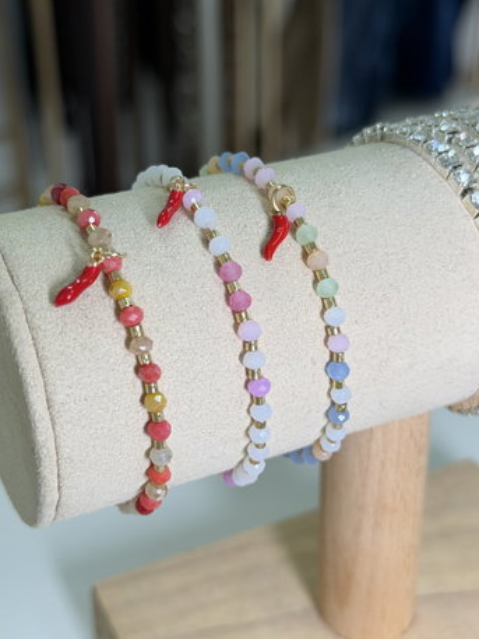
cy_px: 318
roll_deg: +0.6
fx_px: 1033
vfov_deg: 34.3
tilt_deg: -30.3
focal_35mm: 56
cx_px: 235
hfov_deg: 26.1
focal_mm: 6.76
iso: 64
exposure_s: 1/100
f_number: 1.78
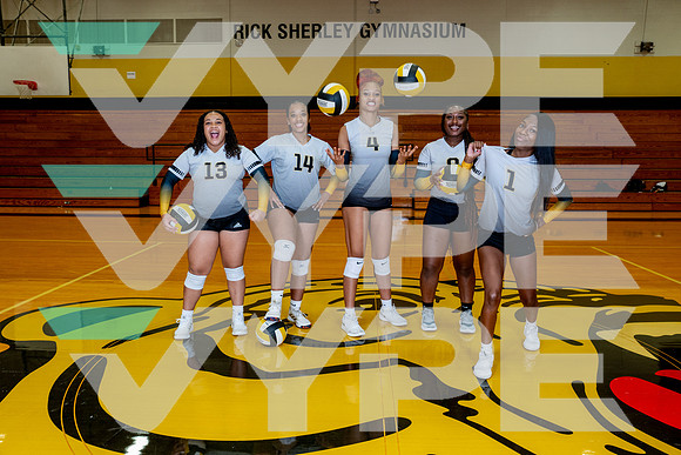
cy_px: 228
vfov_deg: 40.9
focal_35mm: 32
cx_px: 340
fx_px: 610
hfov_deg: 58.4
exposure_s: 1/125
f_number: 7.1
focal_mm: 32
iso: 800
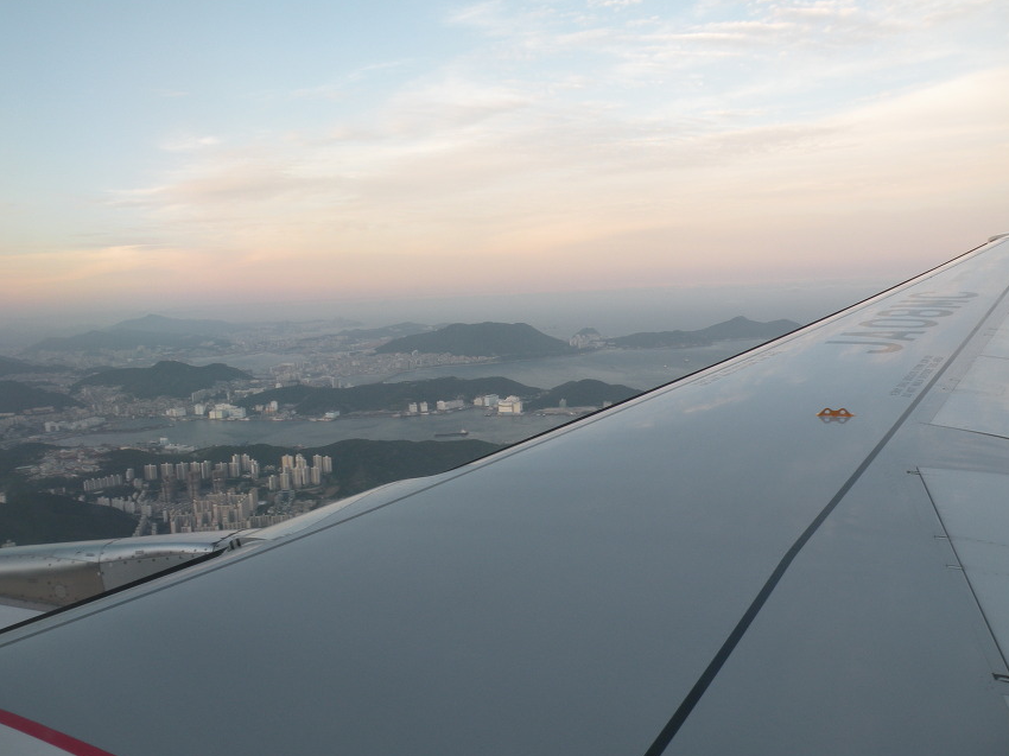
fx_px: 874
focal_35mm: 30
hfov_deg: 59.9
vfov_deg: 46.8
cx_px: 465
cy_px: 376
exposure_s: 1/83.2
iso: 64
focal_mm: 4.7
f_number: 3.5
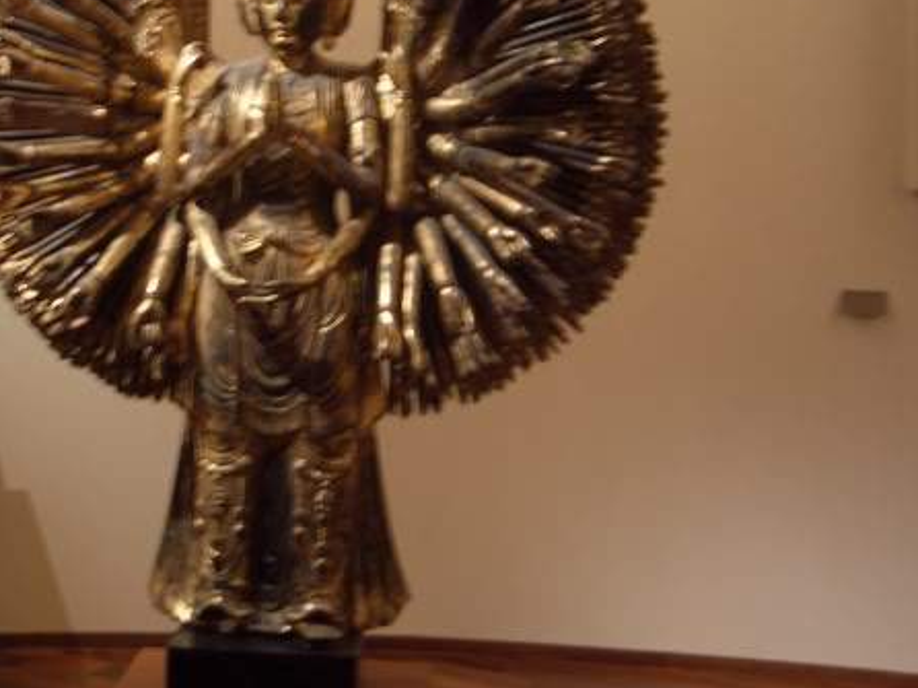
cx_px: 294
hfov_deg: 34.0
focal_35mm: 56
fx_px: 1484
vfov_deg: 26.0
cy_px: 264
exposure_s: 1/8
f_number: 2.8
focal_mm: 8
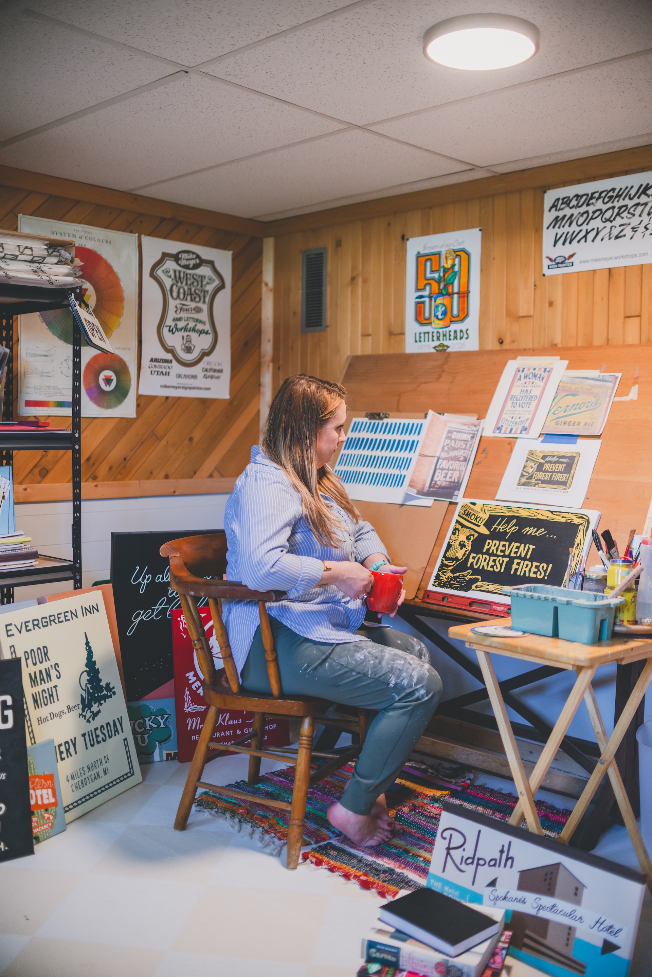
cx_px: 326
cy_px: 488
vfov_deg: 54.4
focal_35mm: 35
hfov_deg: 37.9
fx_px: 950
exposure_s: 1/125
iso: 640
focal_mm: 35
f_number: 1.8
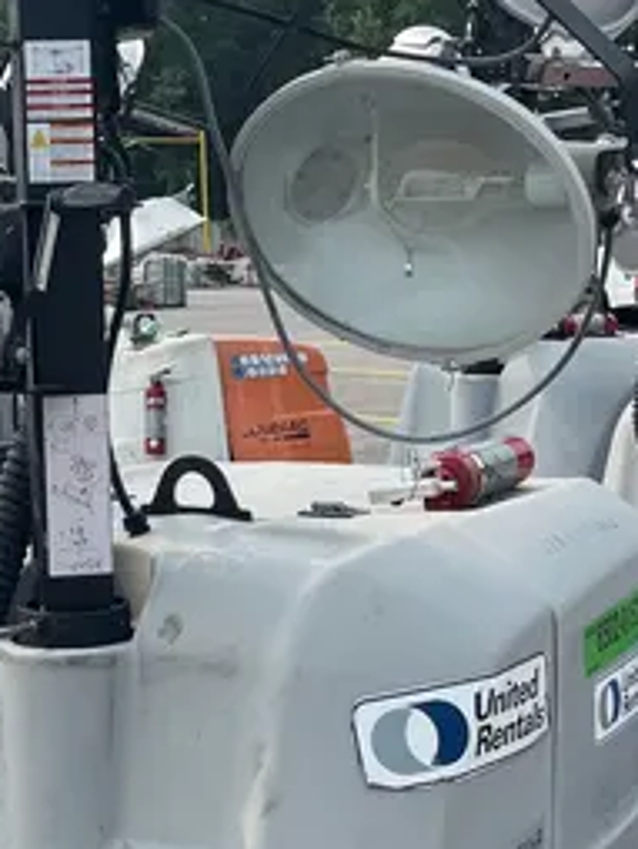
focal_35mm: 75
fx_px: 1840
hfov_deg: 19.5
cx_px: 147
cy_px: 567
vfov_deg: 25.8
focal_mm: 5.1
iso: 50
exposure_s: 1/2309
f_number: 1.6
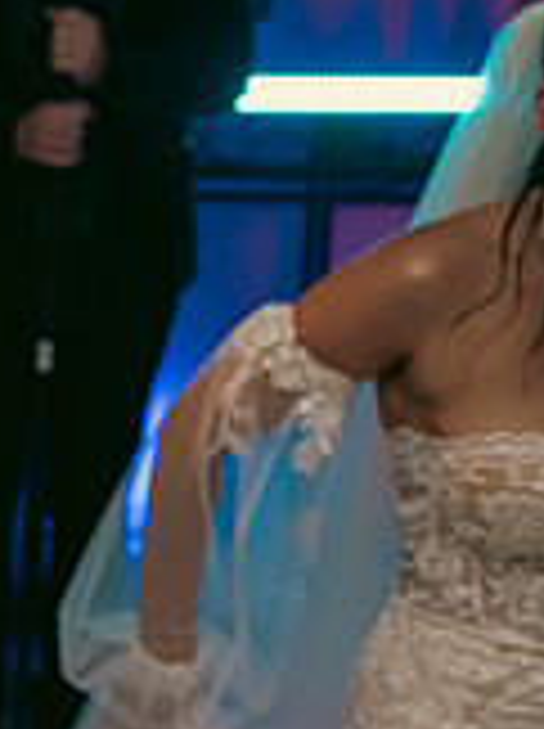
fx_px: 2752
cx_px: -728
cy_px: 569
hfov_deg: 10.0
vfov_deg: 15.0
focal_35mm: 131
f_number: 3.5
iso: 800
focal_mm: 38
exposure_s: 1/160
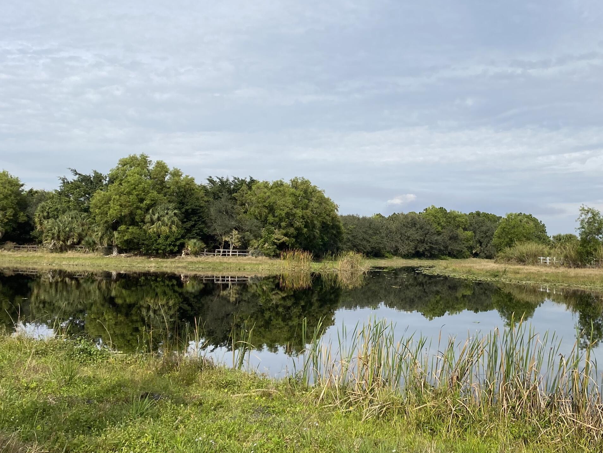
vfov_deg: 35.1
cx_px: 404
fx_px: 714
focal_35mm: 41
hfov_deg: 45.1
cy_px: 234
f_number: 1.8
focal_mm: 4.25
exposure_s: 1/3731
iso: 32
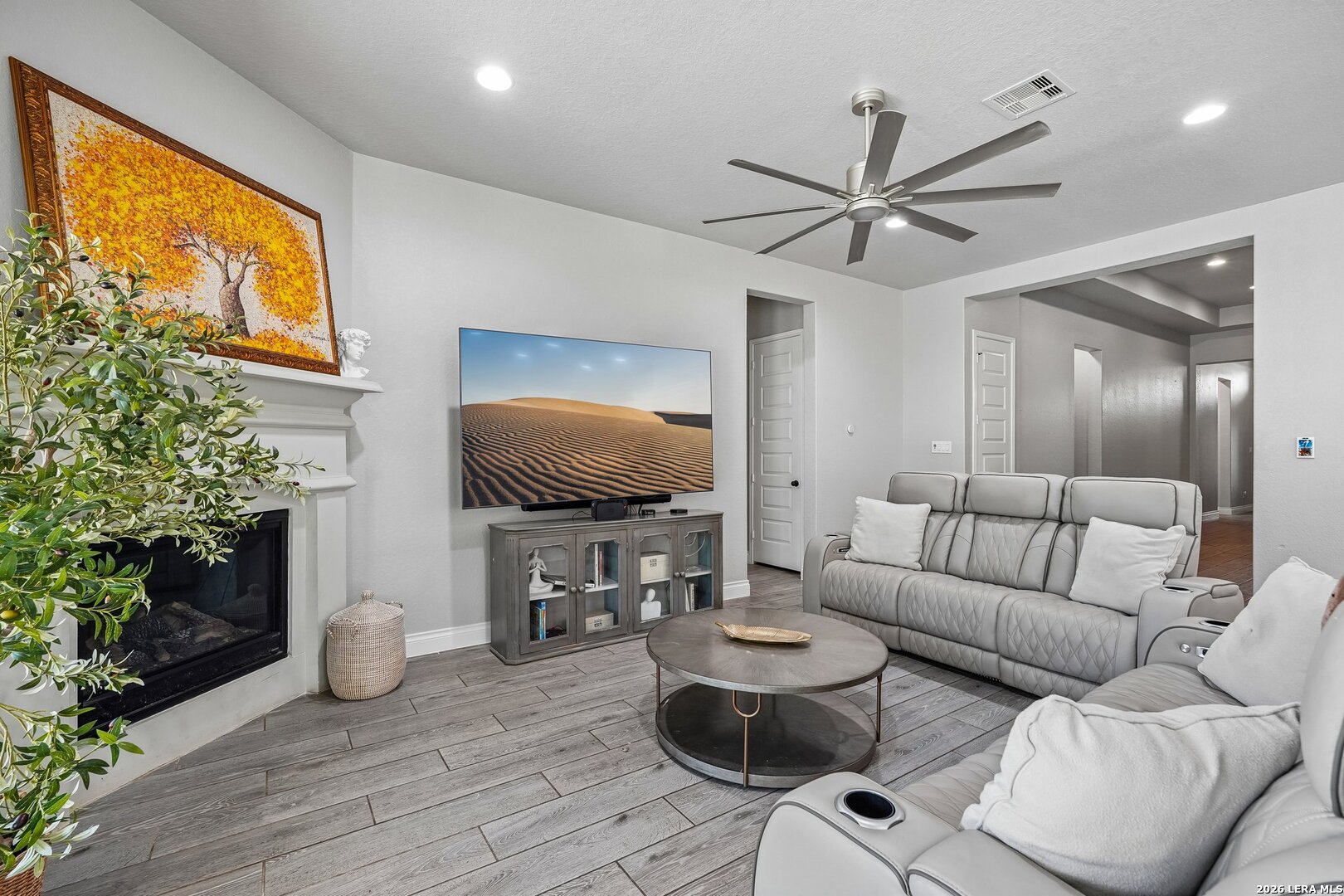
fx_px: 616
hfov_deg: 95.0
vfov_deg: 72.1
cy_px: 448
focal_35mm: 16
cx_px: 672
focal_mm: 16.5
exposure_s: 1/25
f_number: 8
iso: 400
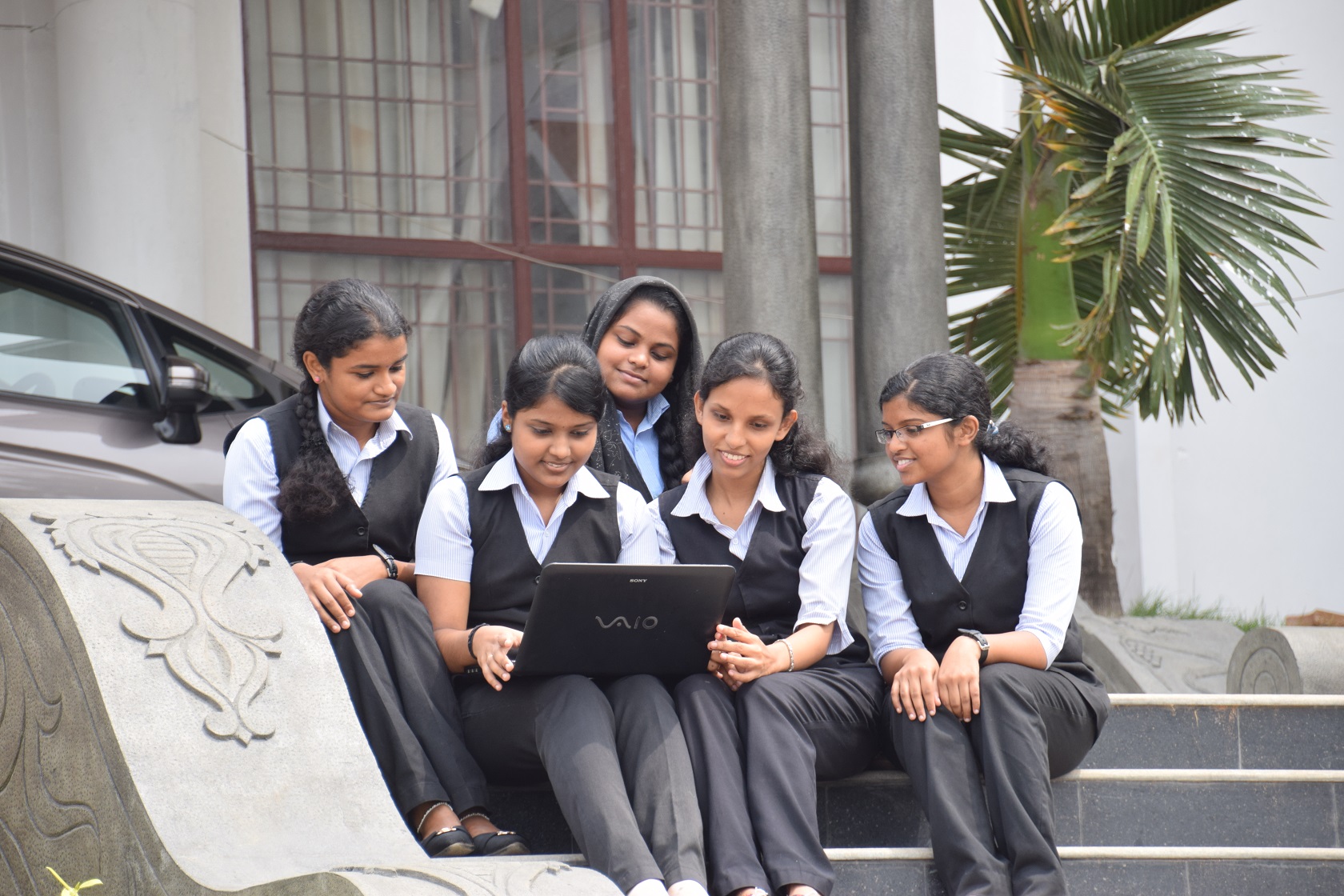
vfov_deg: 7.0
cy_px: 448
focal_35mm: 195
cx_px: 672
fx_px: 7279
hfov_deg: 10.5
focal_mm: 130
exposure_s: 1/320
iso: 320
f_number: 6
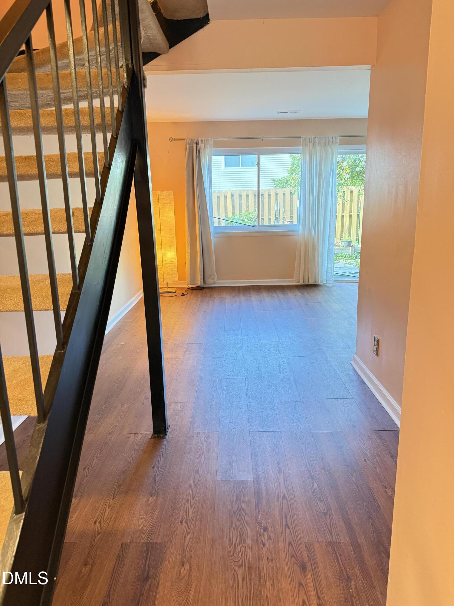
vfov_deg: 71.6
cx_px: 227
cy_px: 303
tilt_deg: -12.9
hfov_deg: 56.8
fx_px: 420
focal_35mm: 24
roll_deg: +1.6
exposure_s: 1/60
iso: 640
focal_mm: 6.76
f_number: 1.78
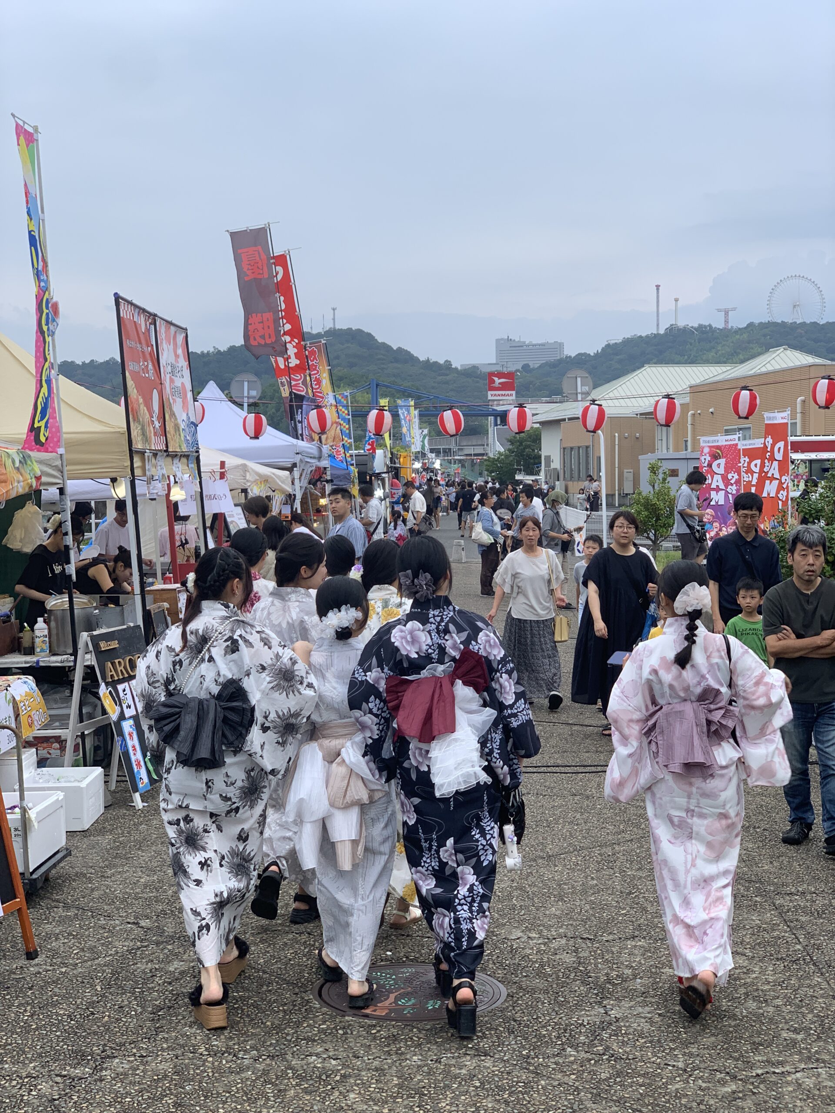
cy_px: 556
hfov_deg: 28.0
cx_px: 418
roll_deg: +1.3
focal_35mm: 52
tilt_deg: -3.8
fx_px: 1672
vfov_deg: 36.8
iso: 16
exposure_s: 1/209
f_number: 2.4
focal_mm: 6
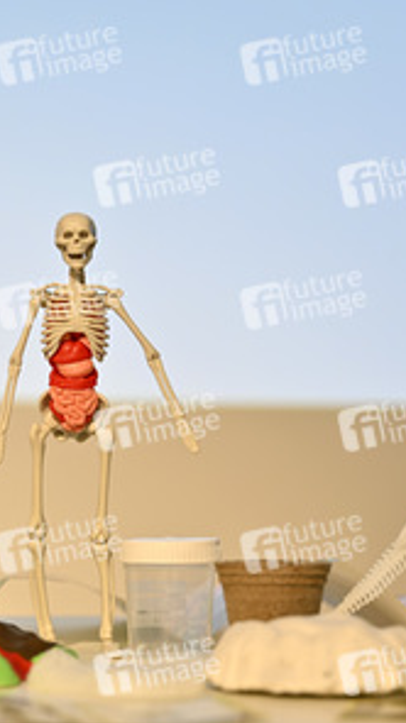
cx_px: 92
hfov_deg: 14.5
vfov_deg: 25.6
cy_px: 362
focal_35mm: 83
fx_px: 1592
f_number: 2.8
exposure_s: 1/100
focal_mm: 52
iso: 100
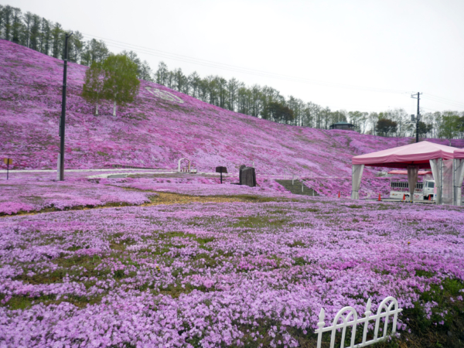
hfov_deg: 55.4
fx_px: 442
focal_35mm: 33
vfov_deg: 42.9
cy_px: 174
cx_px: 232
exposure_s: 1/320
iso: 100
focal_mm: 5.5
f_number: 2.8
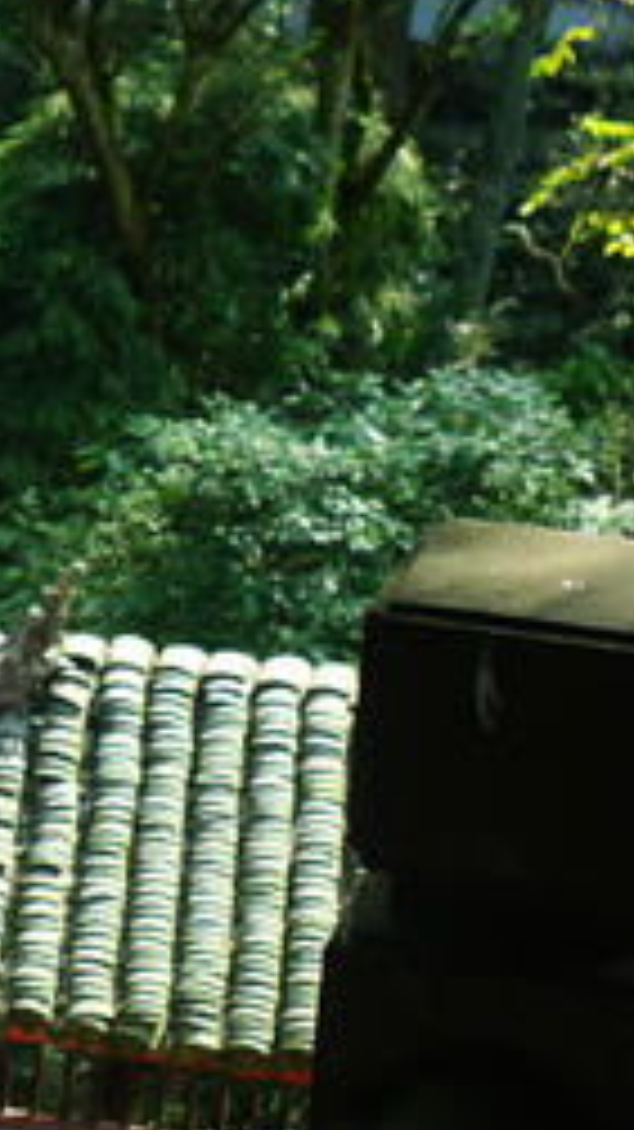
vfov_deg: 19.1
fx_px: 3321
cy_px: 257
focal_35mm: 111
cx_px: -679
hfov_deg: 10.0
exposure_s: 1/160
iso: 80
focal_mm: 6.8
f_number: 2.8
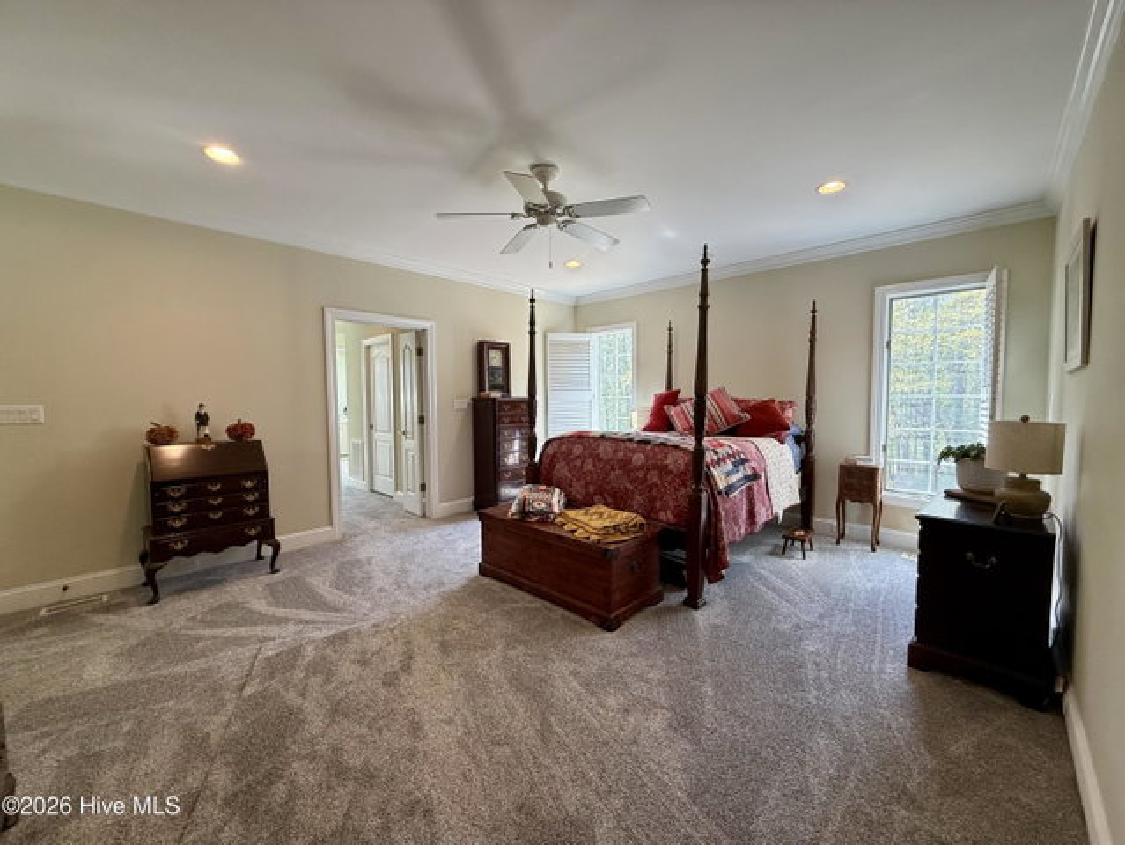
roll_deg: +0.1
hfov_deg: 102.0
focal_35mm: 14
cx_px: 562
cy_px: 422
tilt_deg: -2.8
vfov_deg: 85.7
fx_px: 455
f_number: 2.2
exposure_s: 1/120
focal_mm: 2.22
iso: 125
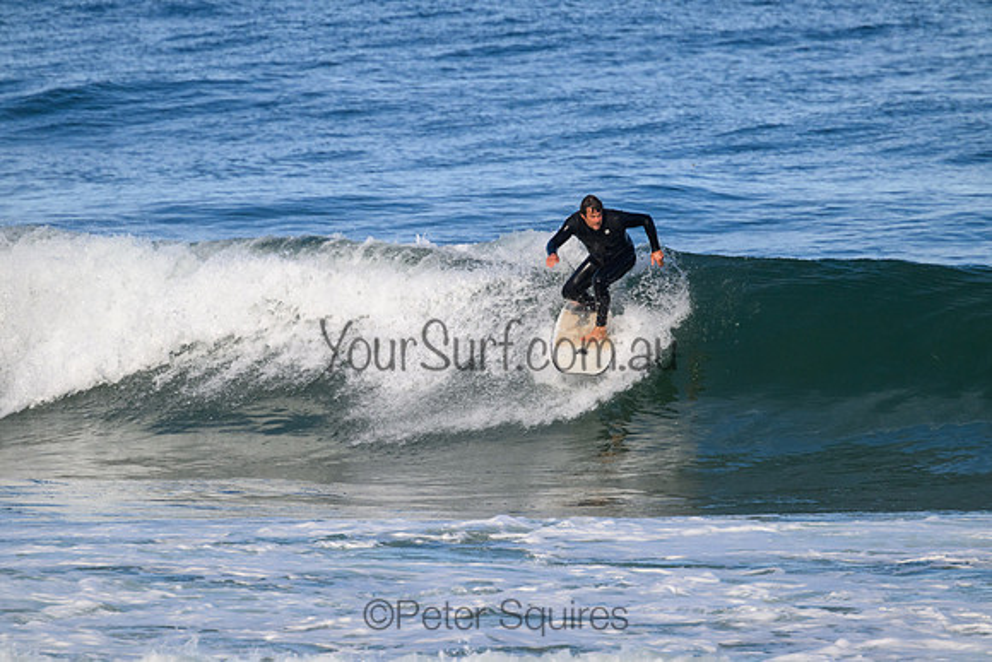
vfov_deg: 1.7
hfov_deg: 2.6
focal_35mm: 800
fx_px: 22049
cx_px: 496
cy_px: 331
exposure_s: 1/2000
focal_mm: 800
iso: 1250
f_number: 11
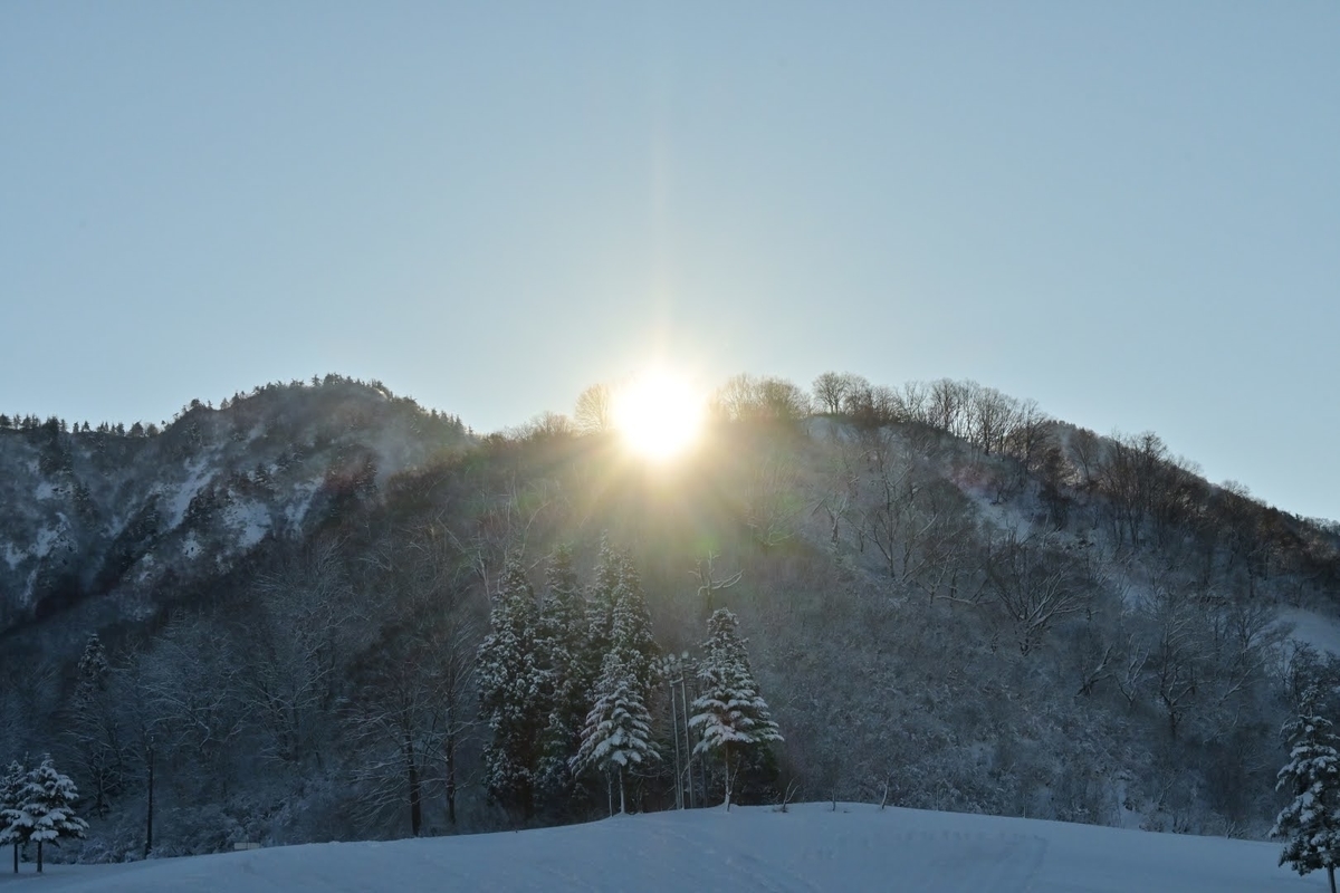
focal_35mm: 64
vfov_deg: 21.1
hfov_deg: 31.2
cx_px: 670
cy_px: 446
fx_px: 2401
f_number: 14
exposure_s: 1/2000
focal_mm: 43
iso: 640
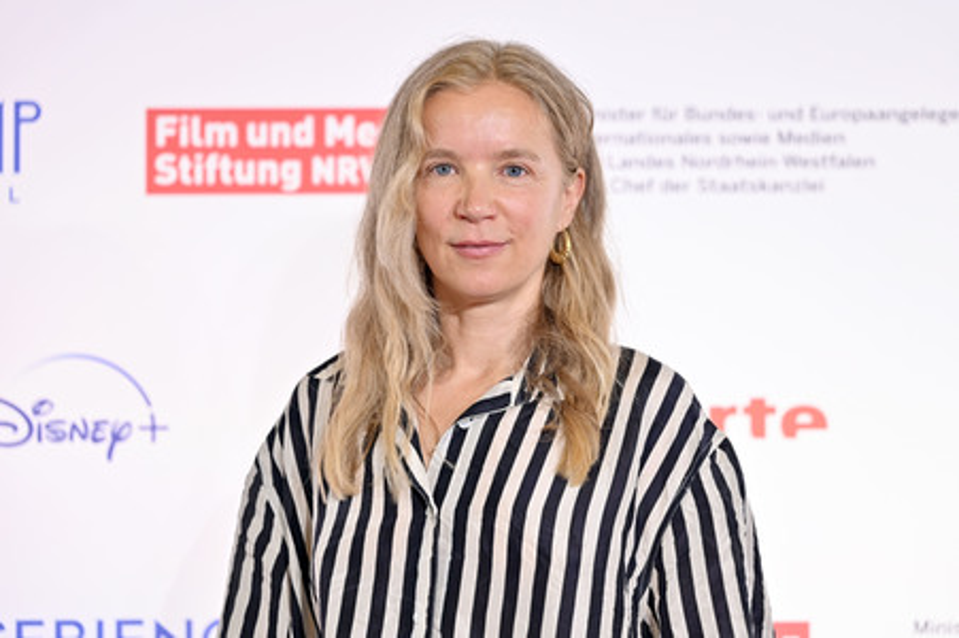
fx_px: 2742
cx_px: 480
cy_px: 319
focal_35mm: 103
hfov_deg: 19.8
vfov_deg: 13.3
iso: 640
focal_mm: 103
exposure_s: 1/320
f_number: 2.8
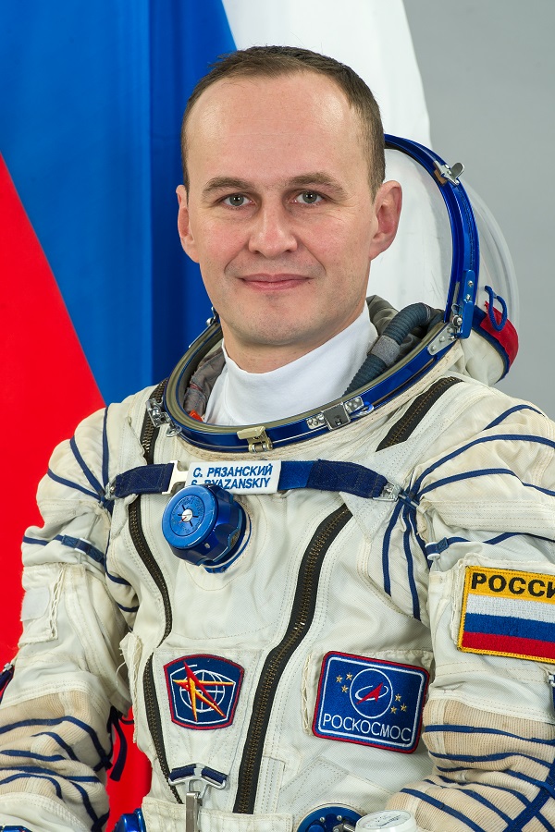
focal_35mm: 200
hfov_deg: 6.9
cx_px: 278
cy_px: 416
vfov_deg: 10.3
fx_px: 4625
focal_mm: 200
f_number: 10
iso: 200
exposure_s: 1/200
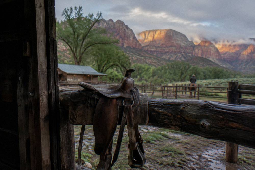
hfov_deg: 40.4
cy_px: 85
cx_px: 128
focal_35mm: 49
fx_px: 347
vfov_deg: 27.5
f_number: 3.5
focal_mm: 49
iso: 4000
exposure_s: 1/80
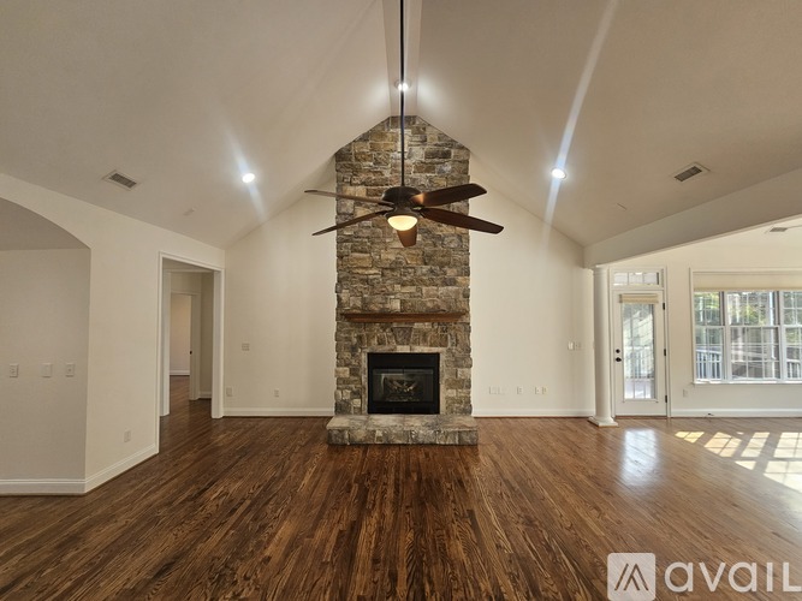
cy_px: 300
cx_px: 401
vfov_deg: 89.9
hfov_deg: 106.2
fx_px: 301
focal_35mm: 13
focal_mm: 2.2
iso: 125
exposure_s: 1/60
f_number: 2.2
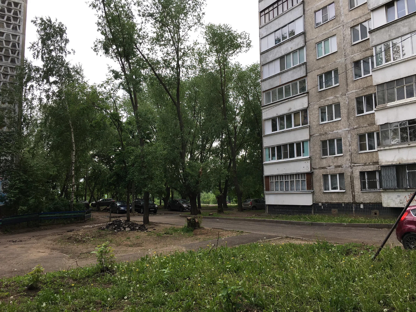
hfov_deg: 61.7
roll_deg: +0.7
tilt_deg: +7.2
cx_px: 208
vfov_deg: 48.2
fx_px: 349
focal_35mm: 29
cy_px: 156
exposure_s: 1/591
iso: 25
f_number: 2.2
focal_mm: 4.15
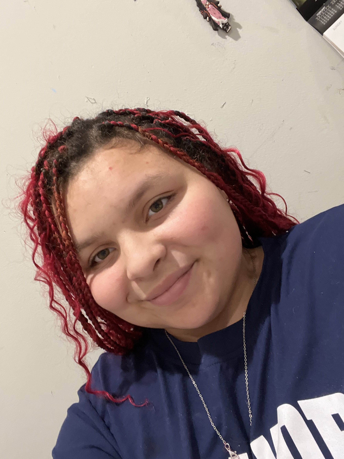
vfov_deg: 60.0
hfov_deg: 46.8
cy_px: 230
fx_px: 398
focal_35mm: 30
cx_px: 172
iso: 250
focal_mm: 2.71
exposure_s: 1/40
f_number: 2.2
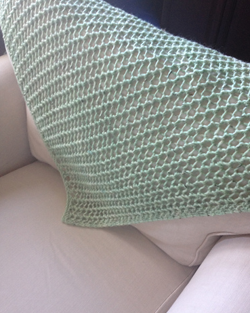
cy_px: 164
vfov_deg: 49.1
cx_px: 126
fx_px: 343
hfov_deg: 40.1
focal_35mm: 37
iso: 100
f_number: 2.4
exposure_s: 1/20
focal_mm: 4.28
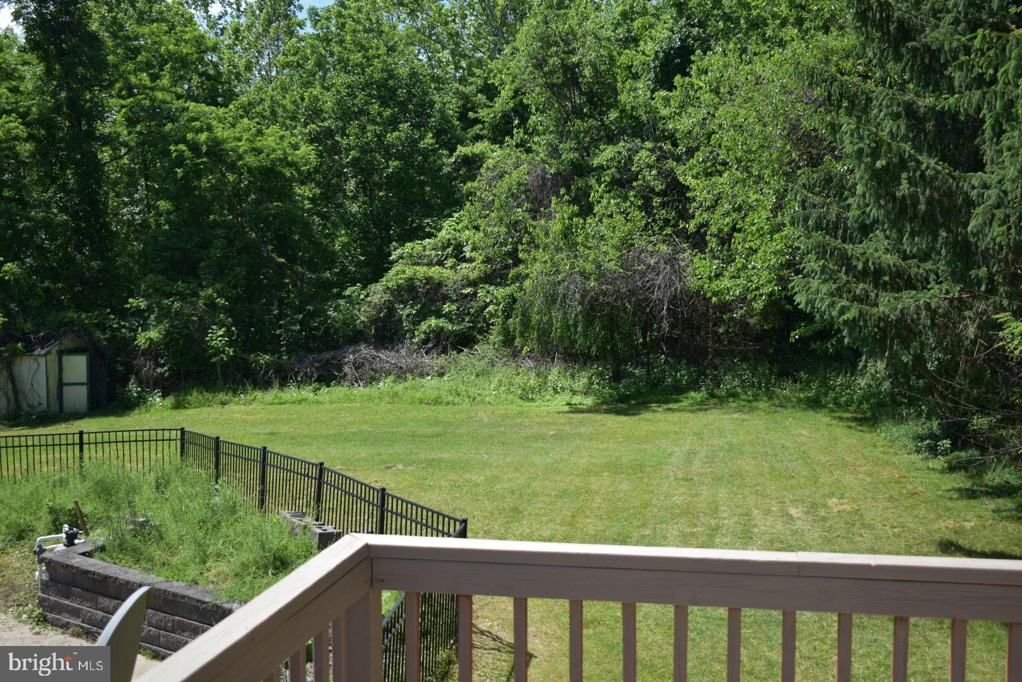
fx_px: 1107
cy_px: 341
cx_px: 511
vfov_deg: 34.2
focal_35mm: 39
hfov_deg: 49.6
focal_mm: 26
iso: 100
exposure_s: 1/500
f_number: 4
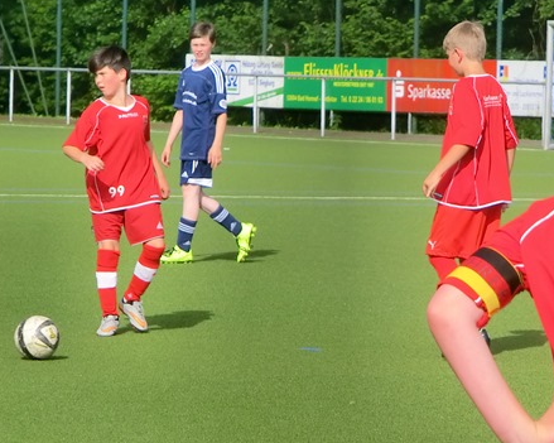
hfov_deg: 5.1
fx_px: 6229
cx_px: 395
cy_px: 201
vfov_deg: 4.1
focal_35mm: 380
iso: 80
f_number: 5.8
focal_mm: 47.27
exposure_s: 1/500
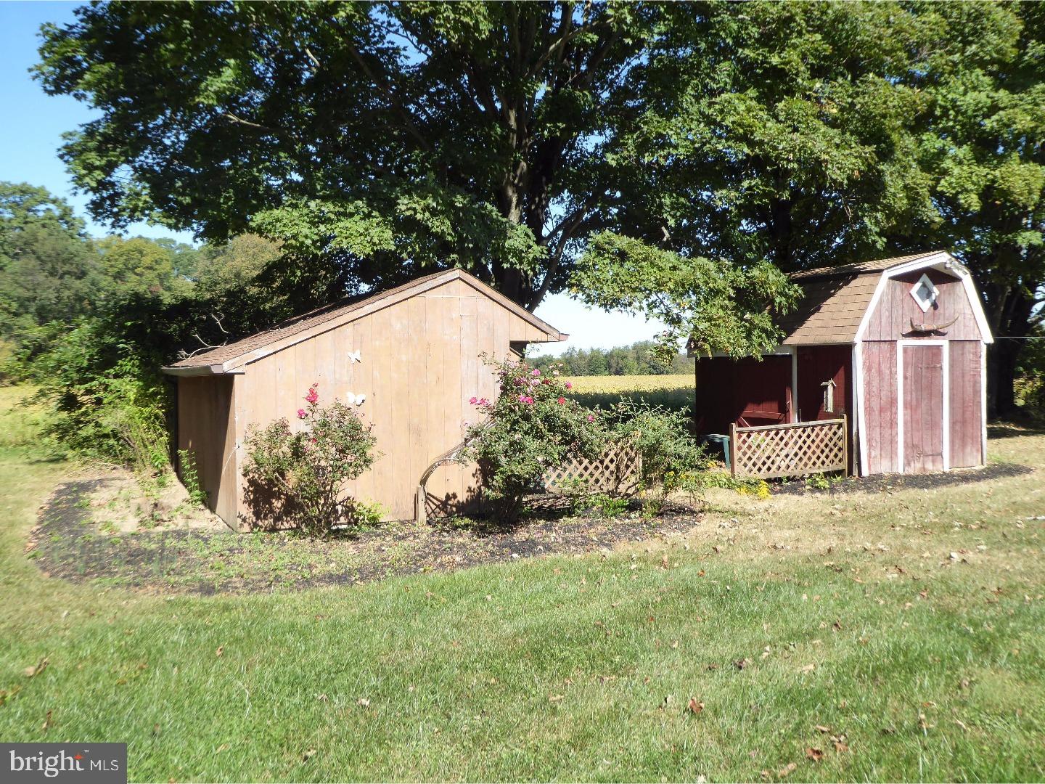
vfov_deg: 45.4
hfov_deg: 58.4
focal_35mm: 31
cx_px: 522
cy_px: 392
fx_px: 936
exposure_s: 1/400
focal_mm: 5.4
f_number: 3.5
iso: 160
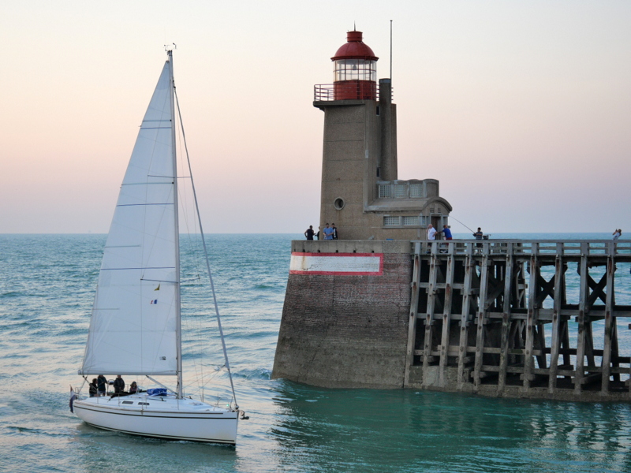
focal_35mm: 70
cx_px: 316
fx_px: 1276
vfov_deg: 21.0
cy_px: 236
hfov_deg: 27.8
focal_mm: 35
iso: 250
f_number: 4
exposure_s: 1/80
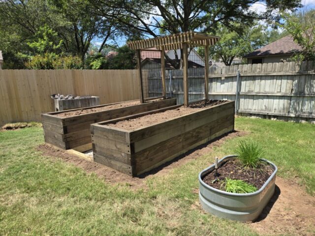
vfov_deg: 58.9
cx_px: 158
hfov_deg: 73.9
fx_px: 209
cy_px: 118
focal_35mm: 23
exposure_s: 1/973
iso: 25
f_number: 1.8
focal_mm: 5.4
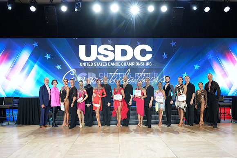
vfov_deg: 42.0
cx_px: 118
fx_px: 206
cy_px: 79
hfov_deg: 59.8
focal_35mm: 31
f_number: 7.1
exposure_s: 1/200
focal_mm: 31.3
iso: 2000
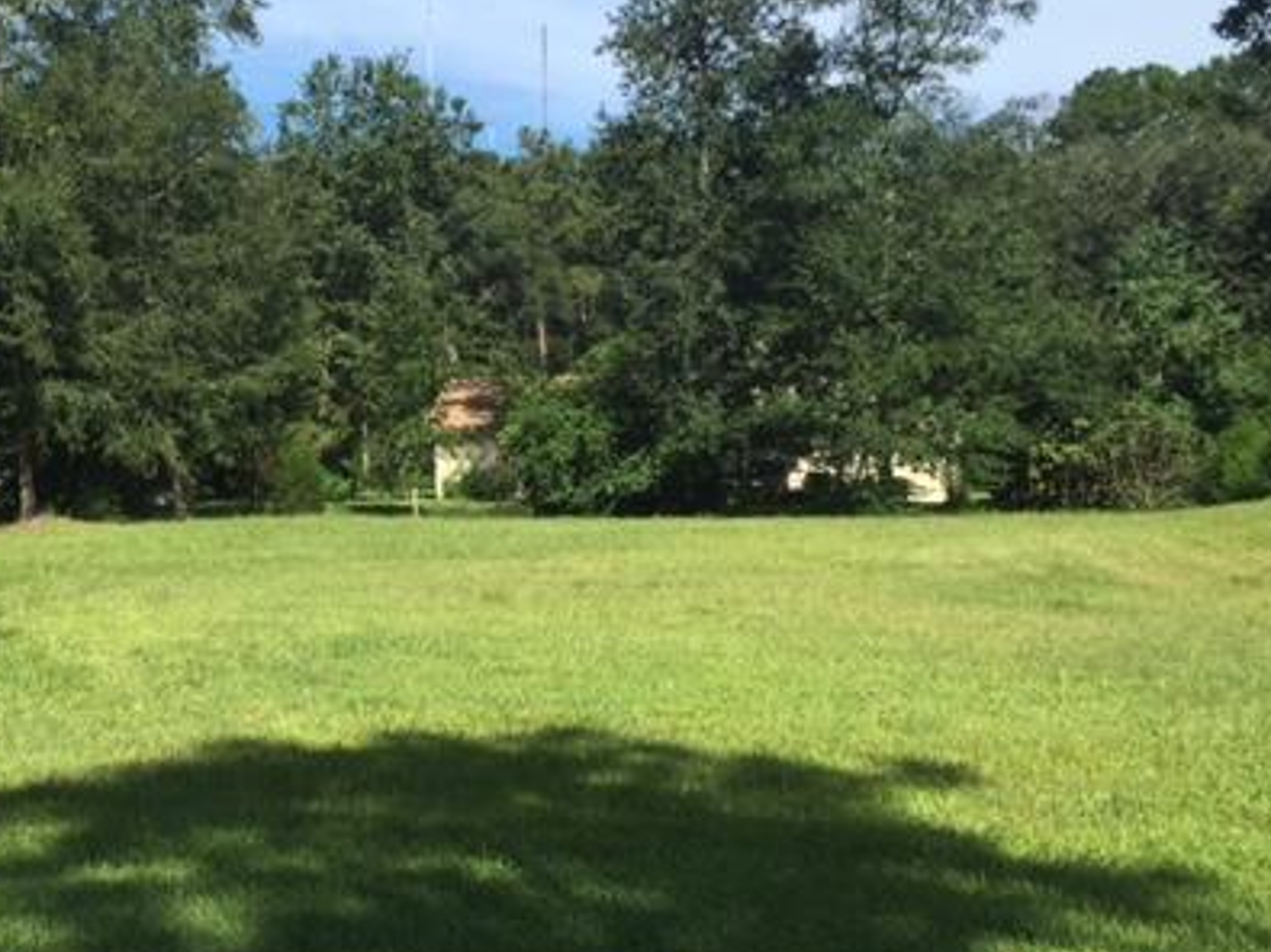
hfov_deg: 39.3
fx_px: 1725
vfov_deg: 30.8
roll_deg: -0.2
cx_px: 315
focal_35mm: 47
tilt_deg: +2.9
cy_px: 431
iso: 32
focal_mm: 4.15
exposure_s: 1/1582
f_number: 2.2
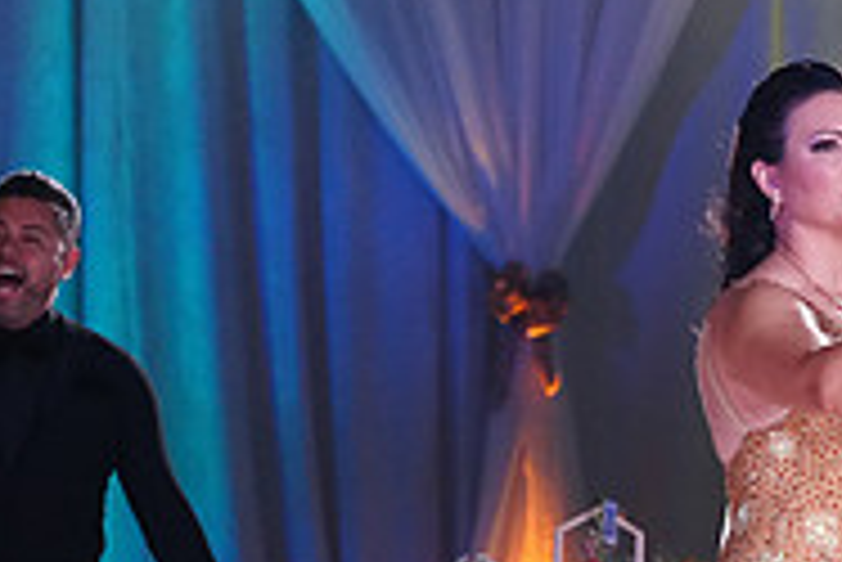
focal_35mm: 326
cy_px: 807
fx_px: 7630
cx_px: 973
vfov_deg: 4.2
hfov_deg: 6.3
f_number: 4
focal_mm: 105
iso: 4000
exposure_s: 1/400
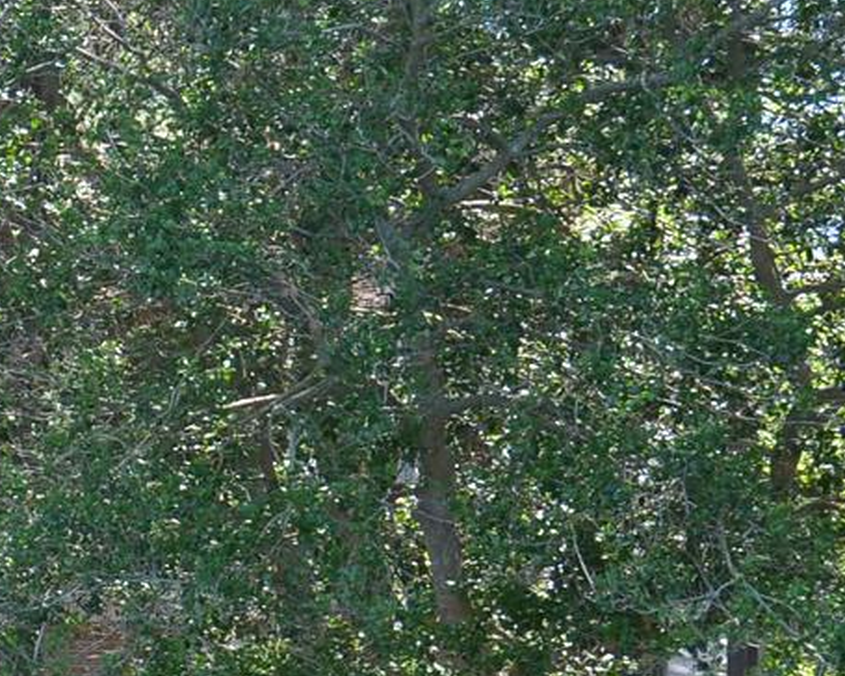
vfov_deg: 9.7
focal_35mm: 158
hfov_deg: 11.6
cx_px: -474
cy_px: 665
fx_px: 3954
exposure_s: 1/125
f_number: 5.6
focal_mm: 25
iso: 200
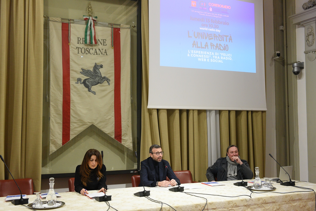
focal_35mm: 40
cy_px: 106
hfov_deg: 48.5
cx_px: 158
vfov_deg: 33.4
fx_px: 351
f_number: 4
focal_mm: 40
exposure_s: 1/250
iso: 2500
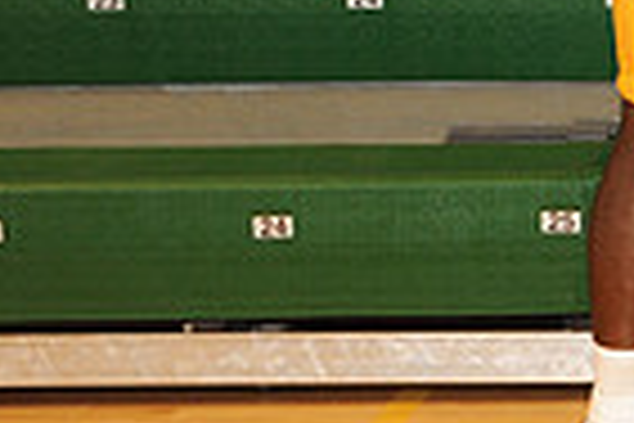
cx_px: 1259
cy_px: -166
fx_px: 3487
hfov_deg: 9.7
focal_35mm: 198
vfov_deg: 6.9
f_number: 6.3
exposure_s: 1/60
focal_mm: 48
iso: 1250
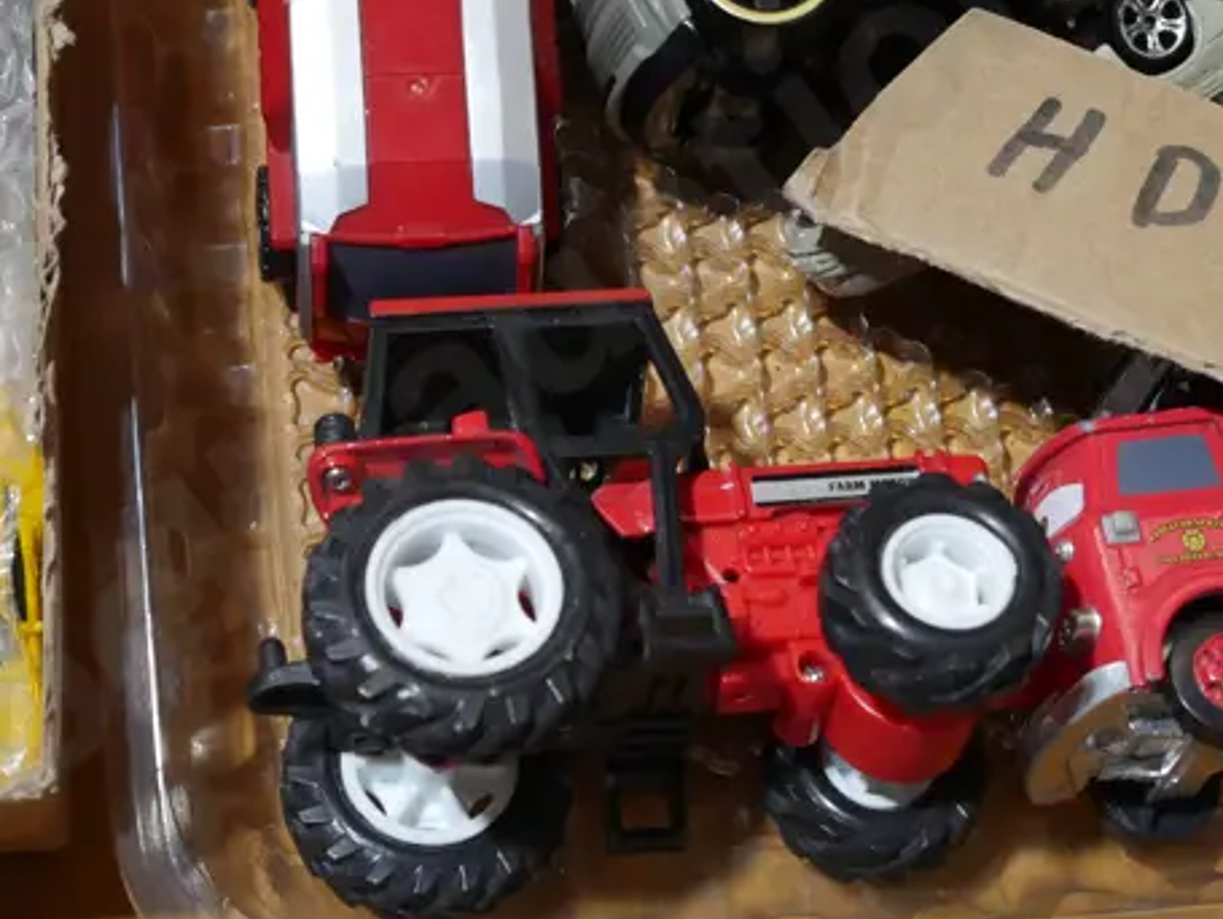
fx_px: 3182
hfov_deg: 21.8
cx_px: 581
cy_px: 308
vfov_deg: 16.4
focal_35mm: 90
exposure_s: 1/60
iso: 640
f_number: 5.6
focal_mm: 20
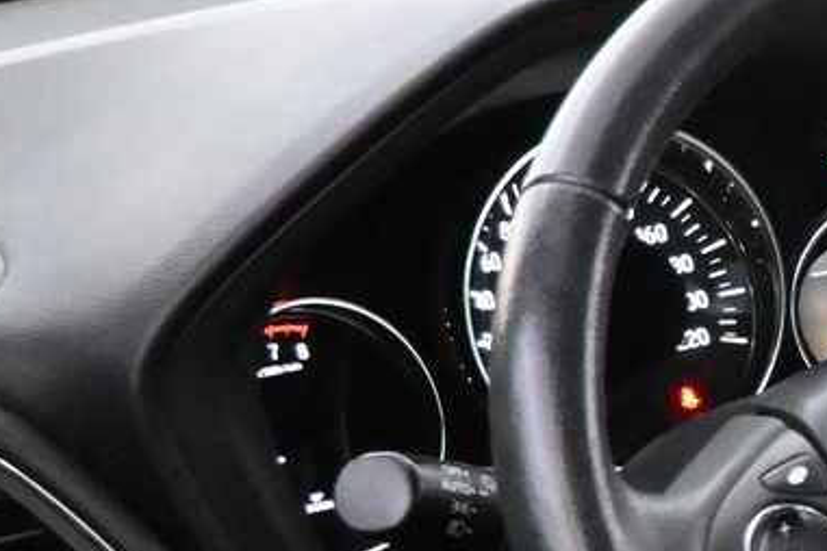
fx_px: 2343
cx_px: 1467
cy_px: 629
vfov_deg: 13.1
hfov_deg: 16.8
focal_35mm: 102
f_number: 3.5
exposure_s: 1/60
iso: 10000
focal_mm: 16
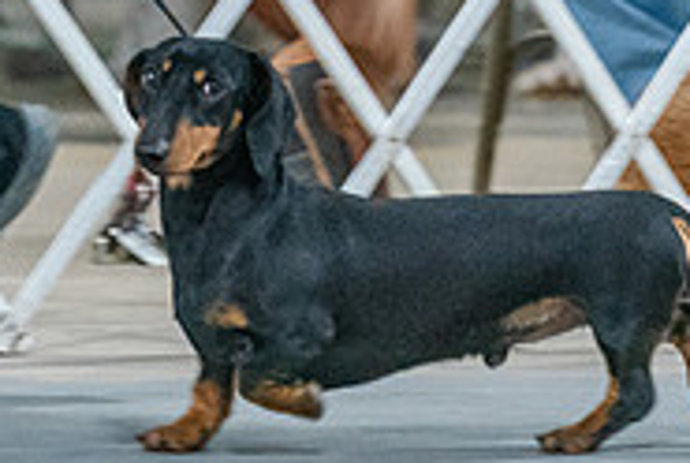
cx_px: 379
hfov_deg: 2.8
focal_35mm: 729
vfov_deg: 1.9
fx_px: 13995
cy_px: -194
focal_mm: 200
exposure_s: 1/200
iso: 6400
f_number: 3.5
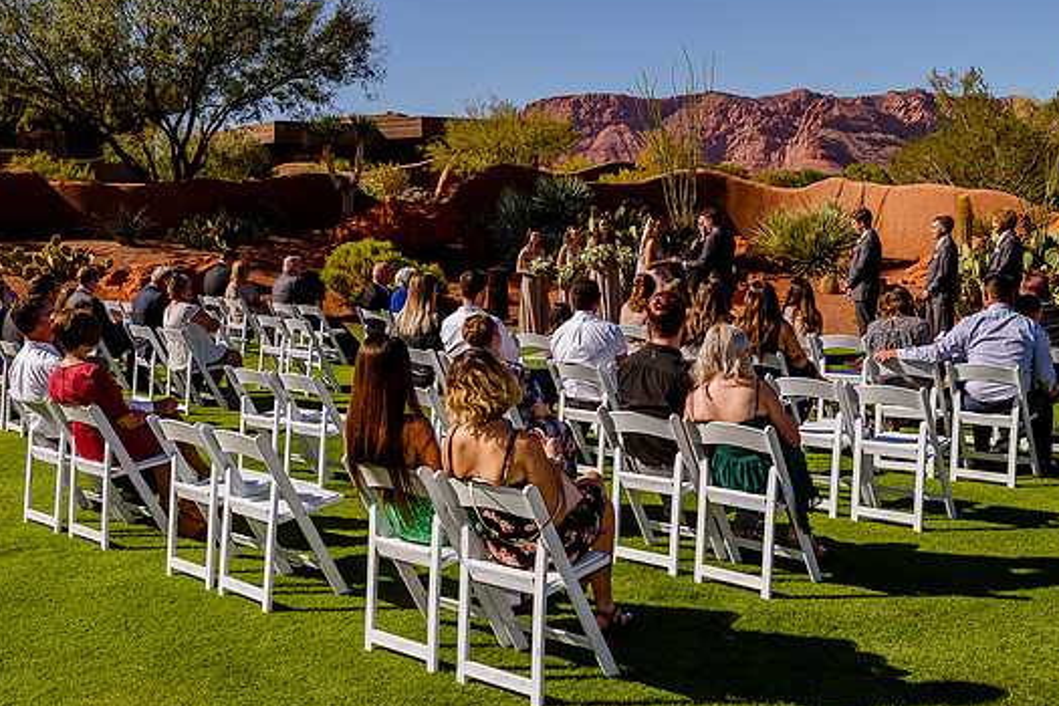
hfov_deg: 50.7
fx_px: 1118
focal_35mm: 38
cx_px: 532
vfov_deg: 35.0
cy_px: 327
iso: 125
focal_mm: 34
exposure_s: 1/320
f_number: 9
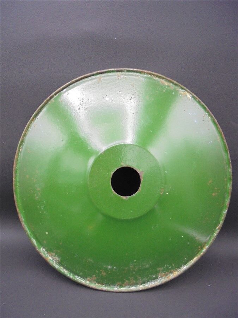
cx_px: 119
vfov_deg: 67.3
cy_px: 159
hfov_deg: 53.1
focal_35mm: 26
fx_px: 238
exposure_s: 1/30
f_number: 3.5
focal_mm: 4.6
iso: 250
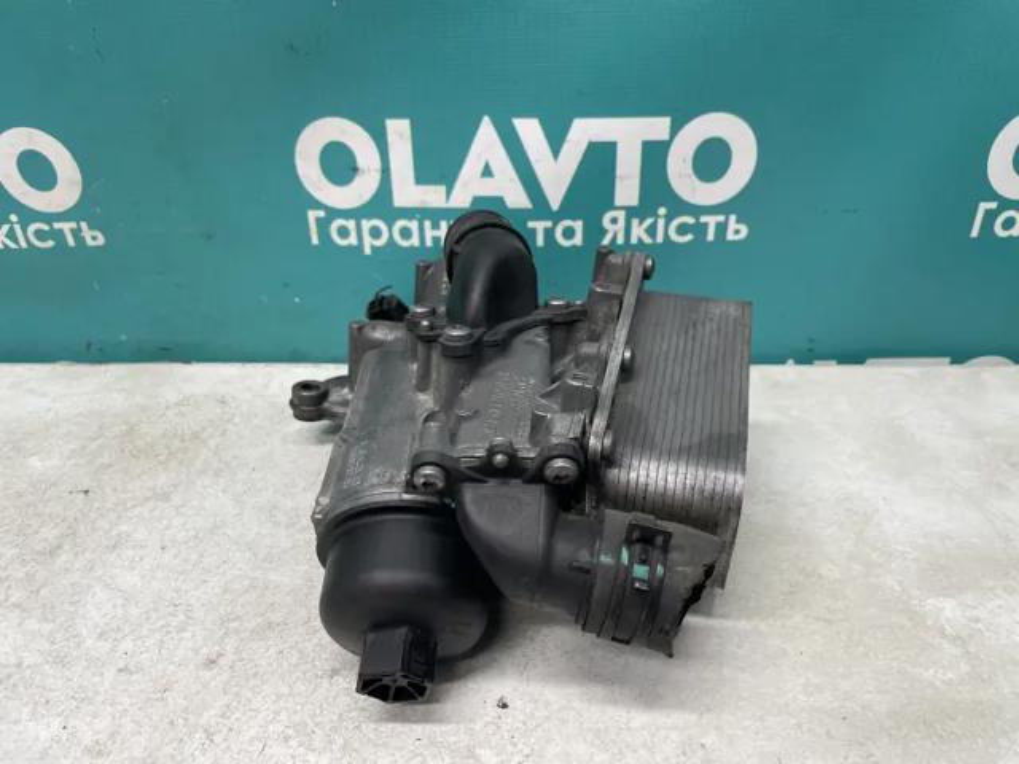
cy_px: 382
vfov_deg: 53.1
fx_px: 765
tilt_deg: -30.2
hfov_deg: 67.3
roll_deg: +2.9
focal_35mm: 26
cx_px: 510
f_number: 1.6
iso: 125
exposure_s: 1/100
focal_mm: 4.2
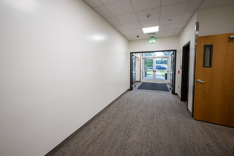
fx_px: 98
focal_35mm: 15
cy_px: 72
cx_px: 115
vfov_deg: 76.8
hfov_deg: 100.0
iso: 100
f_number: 7.1
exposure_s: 1/8
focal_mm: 14
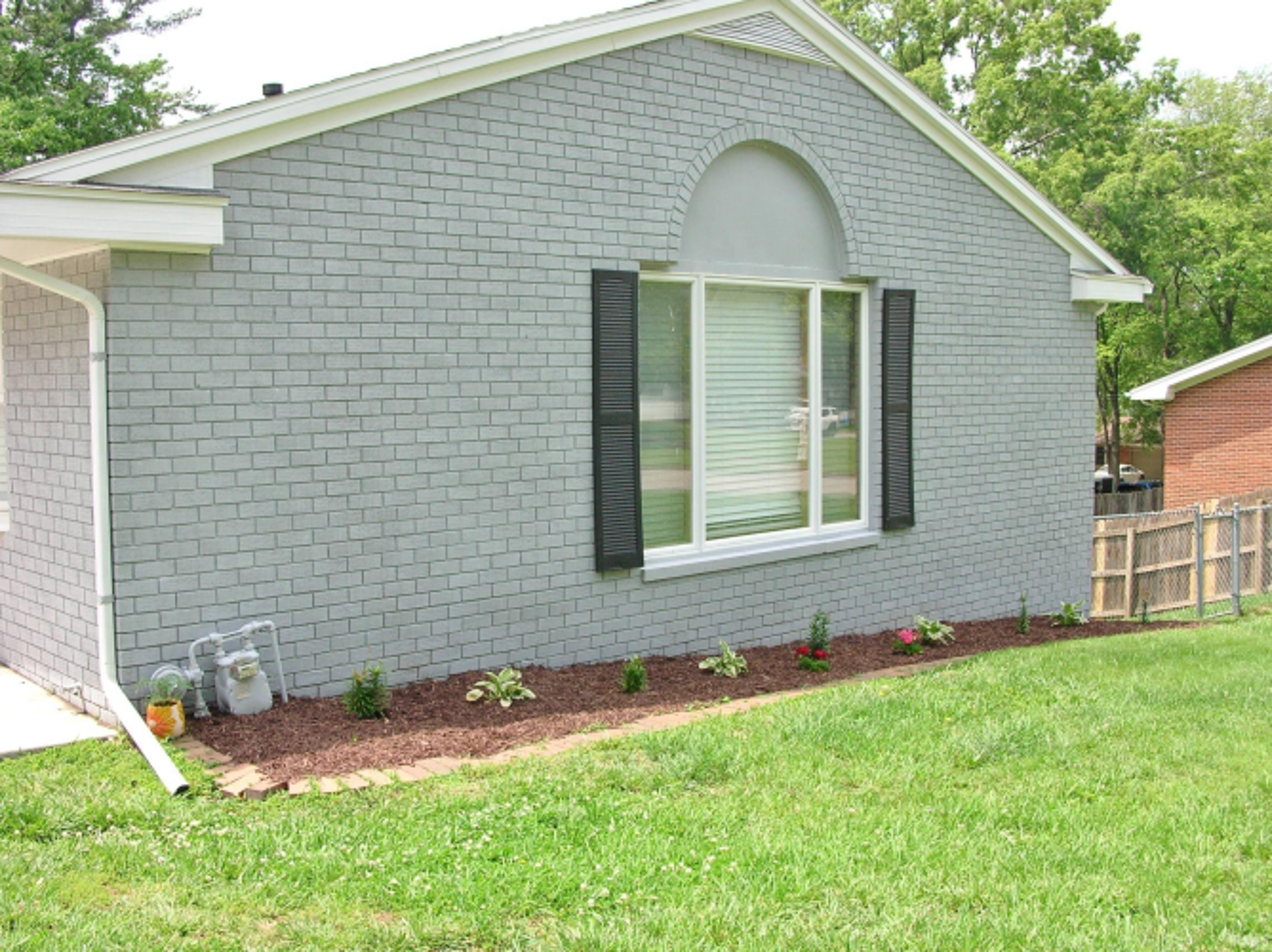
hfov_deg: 51.4
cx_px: 636
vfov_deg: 39.6
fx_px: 1322
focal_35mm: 36
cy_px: 476
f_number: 3.7
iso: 50
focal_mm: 6
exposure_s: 1/228
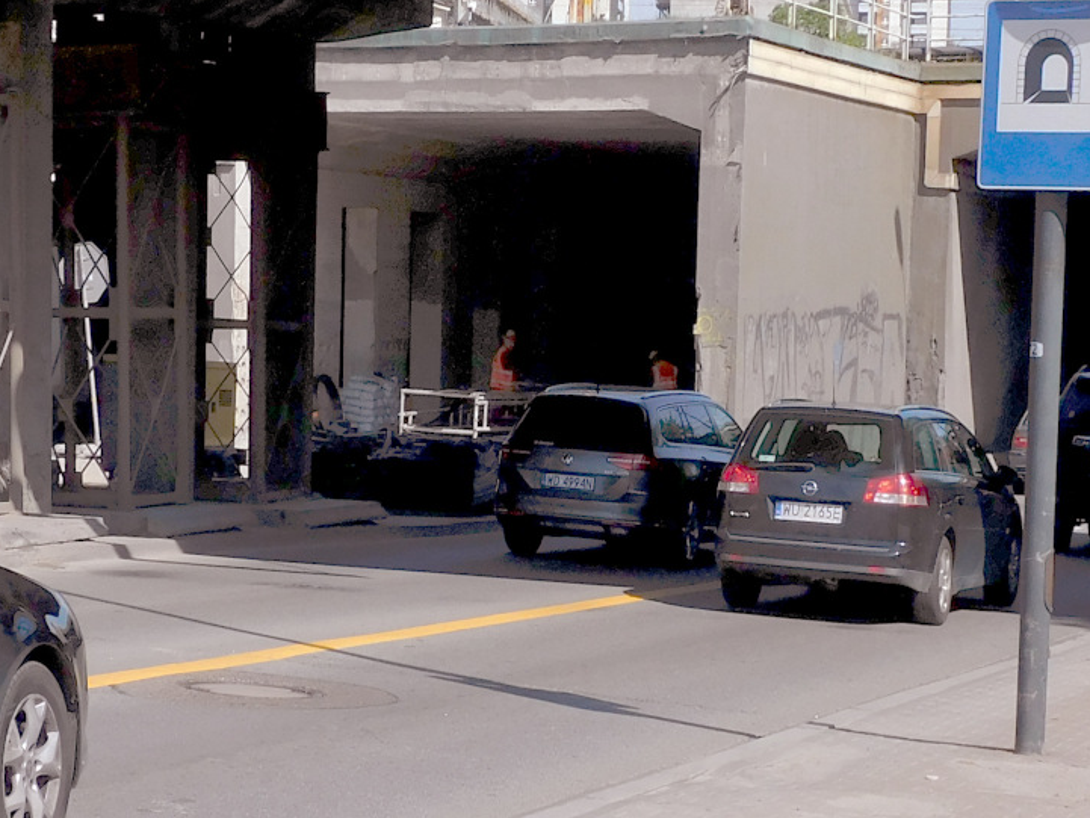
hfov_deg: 27.4
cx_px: 537
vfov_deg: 20.7
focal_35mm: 71
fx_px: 2236
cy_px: 286
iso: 125
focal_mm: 7.2
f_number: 3.8
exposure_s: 1/1000
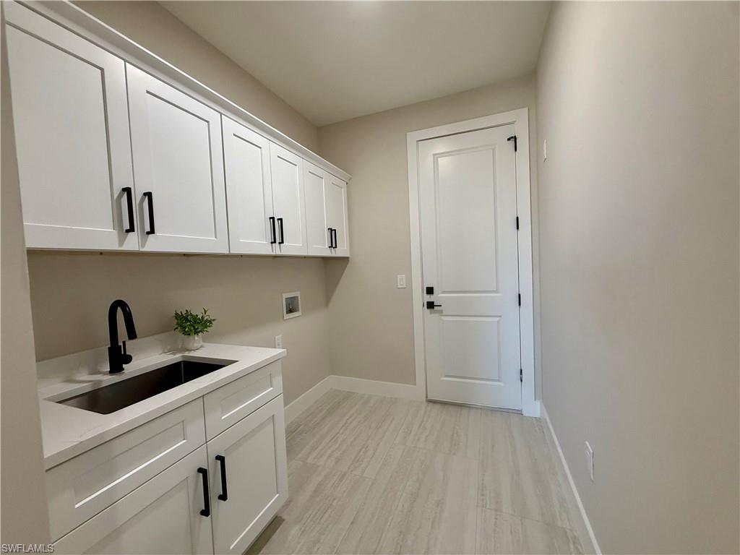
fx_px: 299
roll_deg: +2.5
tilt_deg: -2.2
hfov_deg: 102.1
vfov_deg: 85.7
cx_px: 370
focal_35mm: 14
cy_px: 278
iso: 250
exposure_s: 1/99
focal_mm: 2.22
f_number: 2.2
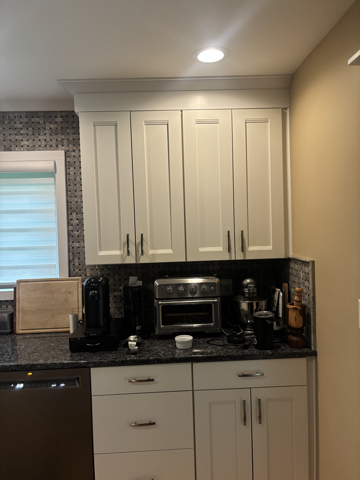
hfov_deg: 53.1
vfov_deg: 67.3
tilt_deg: -2.9
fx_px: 361
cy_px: 240
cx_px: 180
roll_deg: +1.5
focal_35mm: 26
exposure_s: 1/60
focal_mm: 5.96
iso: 320
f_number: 1.6
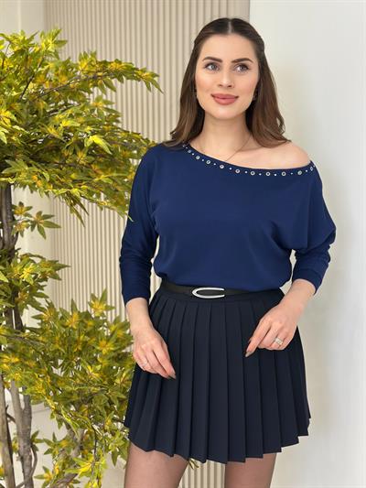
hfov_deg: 30.3
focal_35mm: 48
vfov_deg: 39.6
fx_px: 676
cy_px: 244
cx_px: 183
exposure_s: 1/171
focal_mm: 6.86
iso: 100
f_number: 1.78
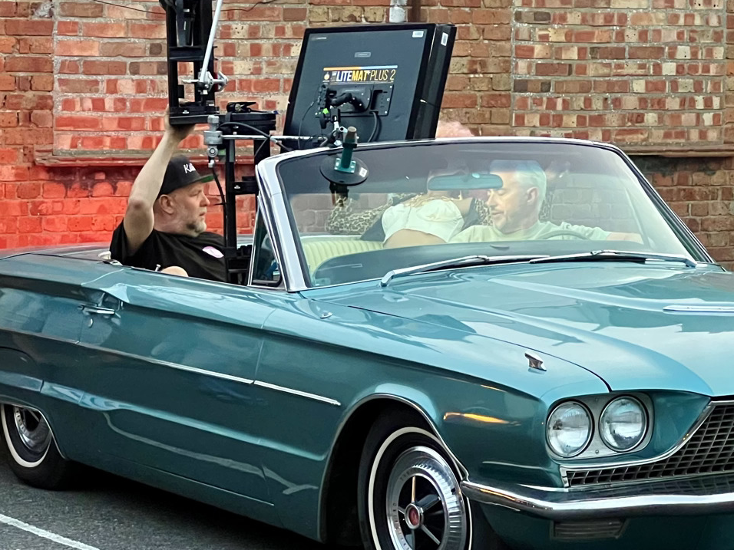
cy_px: 233
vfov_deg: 10.2
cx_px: 511
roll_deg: -0.5
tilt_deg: -3.5
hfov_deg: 13.6
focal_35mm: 145
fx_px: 3075
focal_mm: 9
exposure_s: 1/41
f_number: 2.8
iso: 800
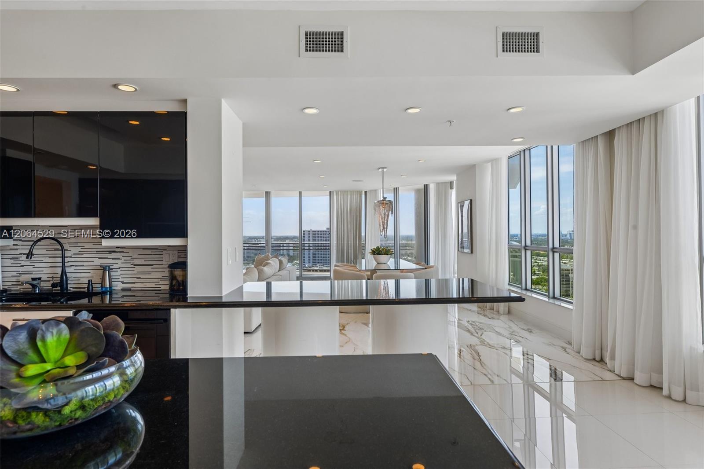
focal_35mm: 19
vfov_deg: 64.5
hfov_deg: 86.9
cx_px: 352
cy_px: 234
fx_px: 371
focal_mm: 19
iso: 200
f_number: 9
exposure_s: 1/80
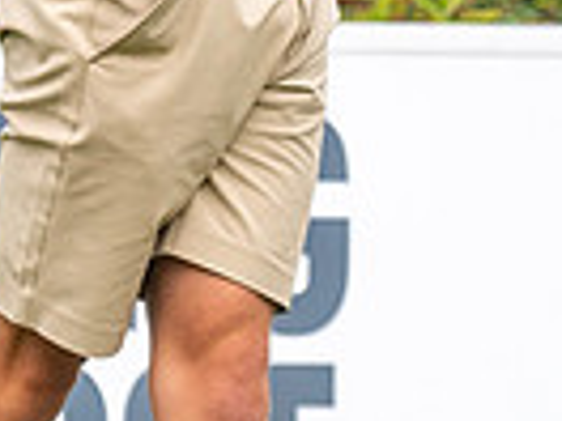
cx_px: 115
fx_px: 30733
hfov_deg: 1.0
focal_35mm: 1893
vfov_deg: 0.8
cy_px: -366
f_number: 4
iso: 320
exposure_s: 1/2500
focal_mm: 300
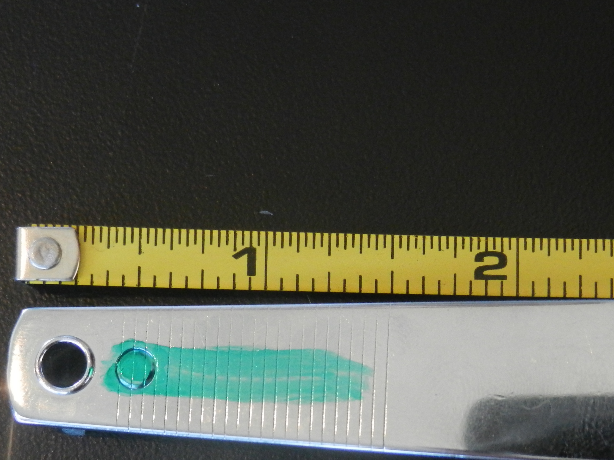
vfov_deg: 17.7
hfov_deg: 23.5
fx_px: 1472
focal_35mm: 83
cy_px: 338
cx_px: 389
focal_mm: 9.4
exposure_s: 1/40
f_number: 4.4
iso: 640
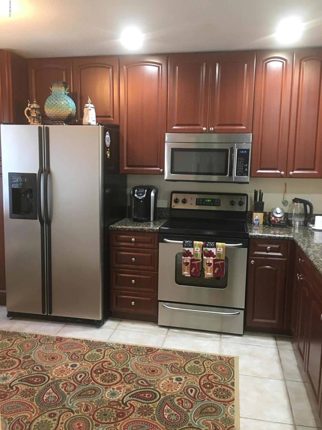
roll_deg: -1.3
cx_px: 161
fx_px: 360
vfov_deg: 61.7
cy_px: 215
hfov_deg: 48.2
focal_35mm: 29
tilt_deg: -6.4
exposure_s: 1/10
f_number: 2.2
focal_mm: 4.15
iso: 100
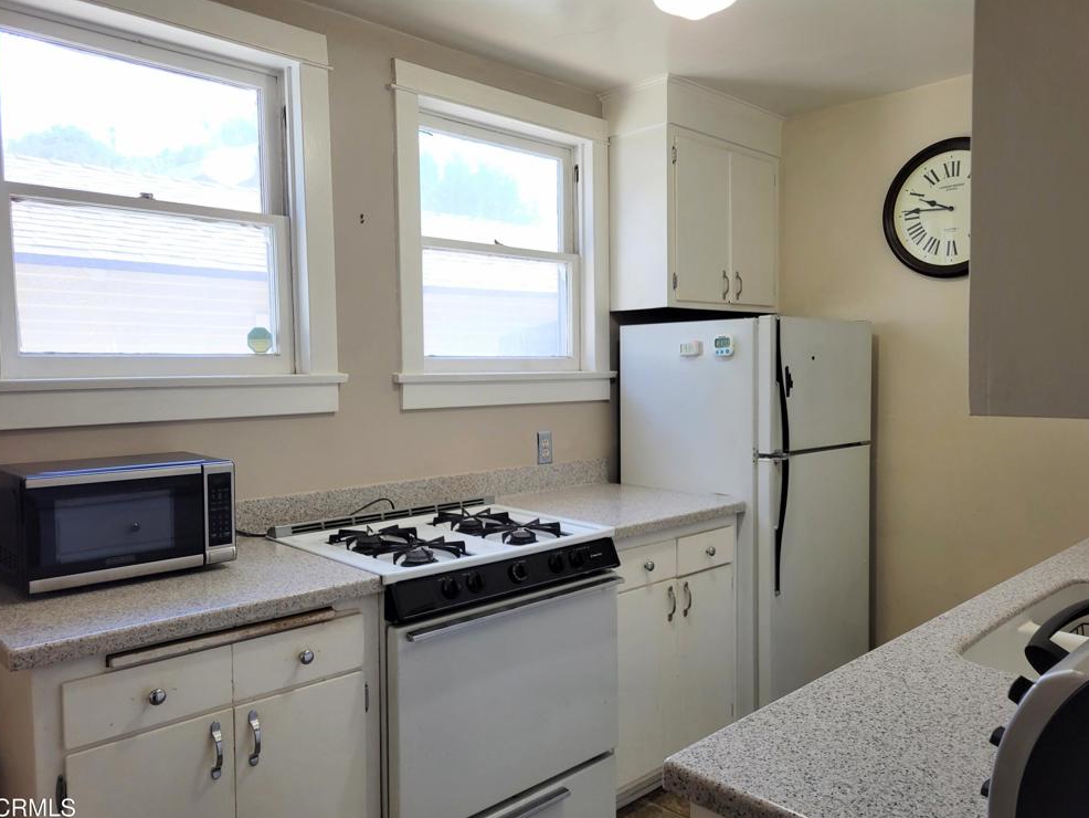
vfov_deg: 51.4
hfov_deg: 65.3
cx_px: 557
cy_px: 422
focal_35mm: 27
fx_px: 850
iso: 80
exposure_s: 1/120
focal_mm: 5.4
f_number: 1.8
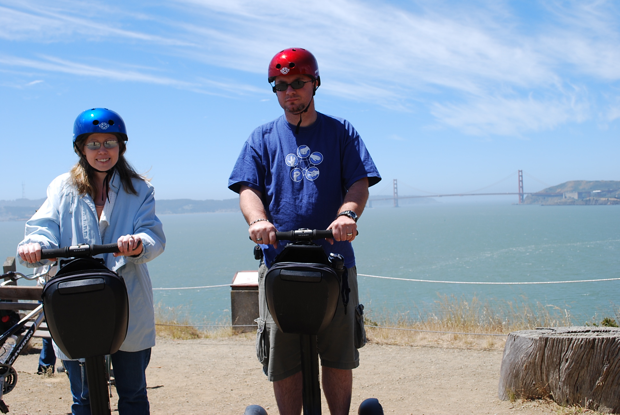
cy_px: 208
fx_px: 672
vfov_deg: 34.3
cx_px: 310
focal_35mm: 39
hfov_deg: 49.5
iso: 100
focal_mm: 26
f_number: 7.1
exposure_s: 1/200
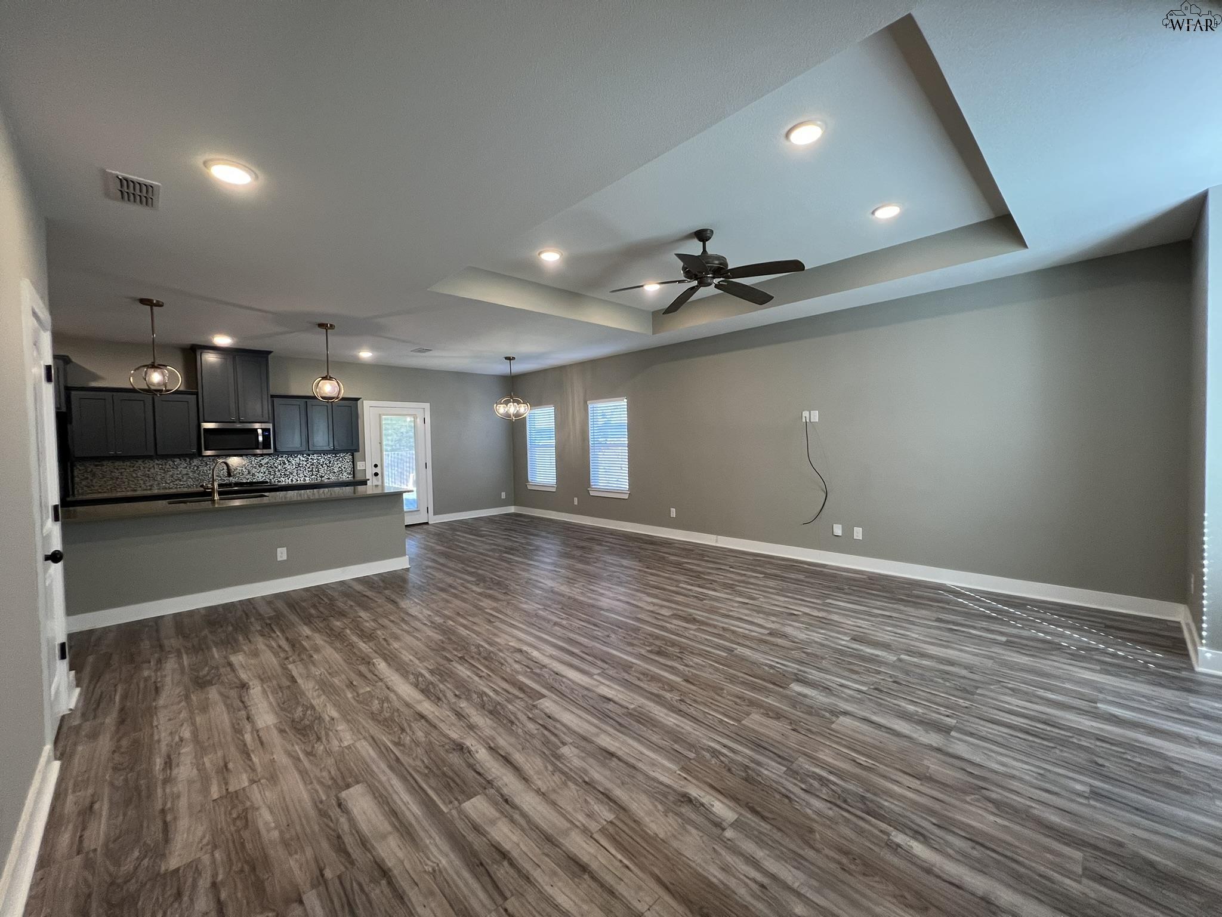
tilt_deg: -1.8
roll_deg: +1.1
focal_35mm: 13
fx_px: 459
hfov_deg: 106.2
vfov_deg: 89.9
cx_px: 611
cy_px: 458
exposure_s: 1/120
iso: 250
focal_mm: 1.57
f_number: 1.8
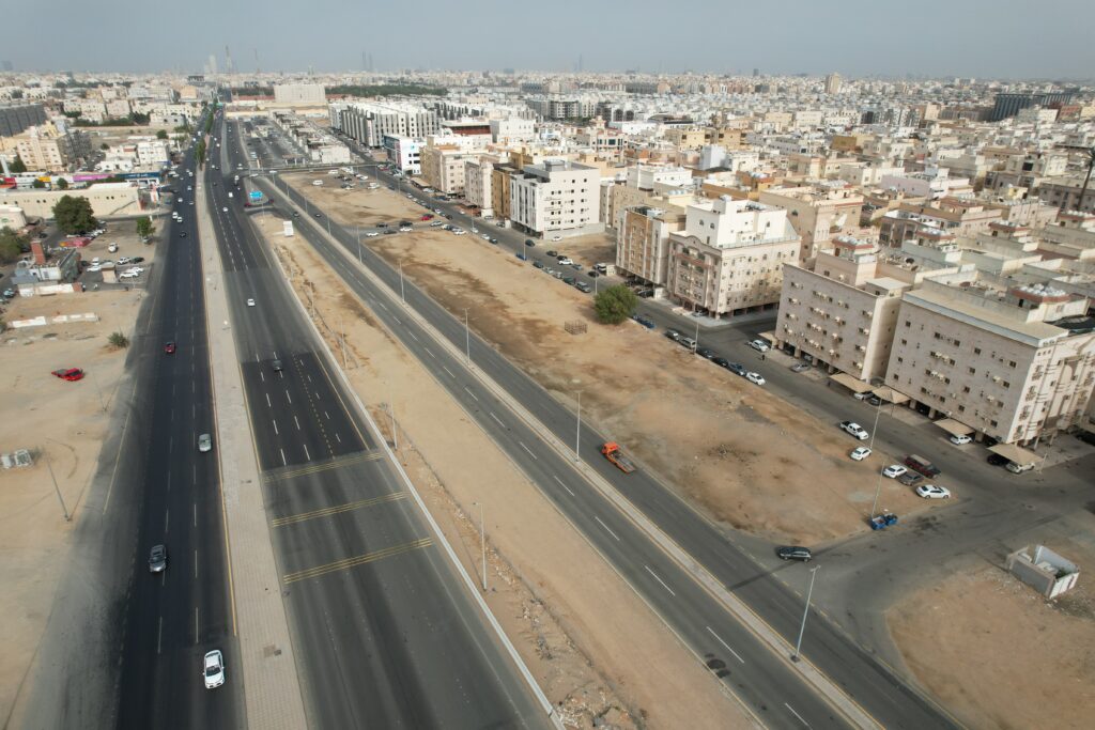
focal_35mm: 22
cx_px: 548
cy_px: 365
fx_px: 669
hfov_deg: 78.6
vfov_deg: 57.2
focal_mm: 8.38
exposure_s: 1/2000
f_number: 2.8
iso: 110
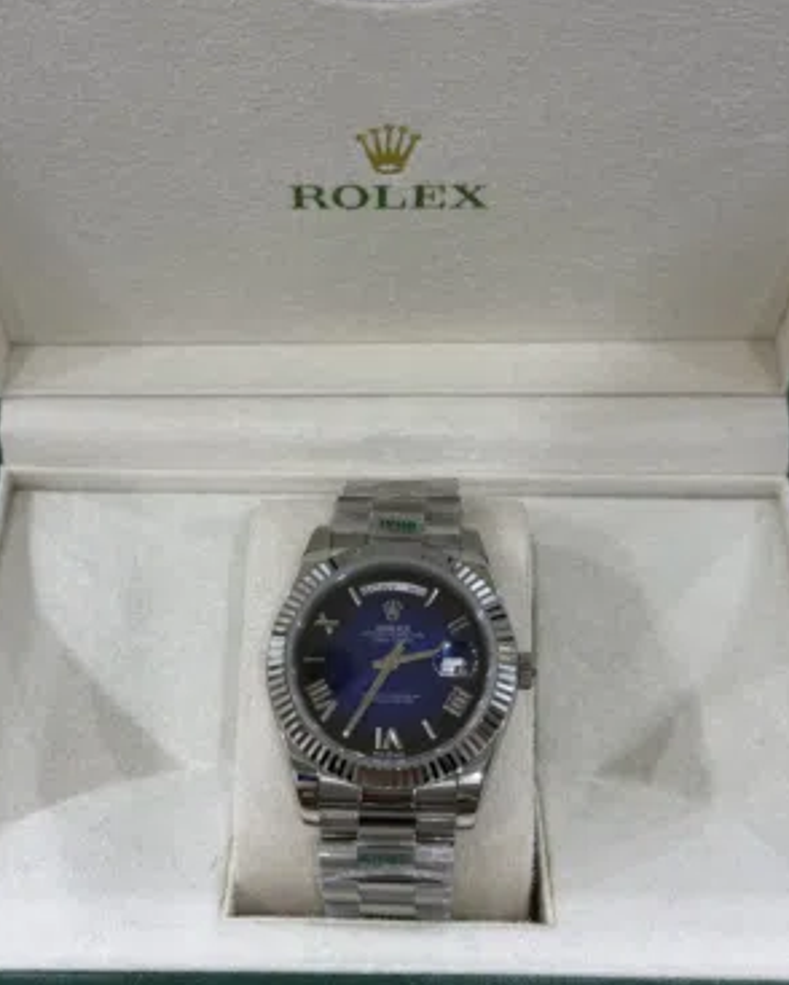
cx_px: 394
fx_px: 1487
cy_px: 491
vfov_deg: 36.6
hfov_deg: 29.7
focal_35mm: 51
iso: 100
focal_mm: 6.76
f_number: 1.78
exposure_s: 1/51
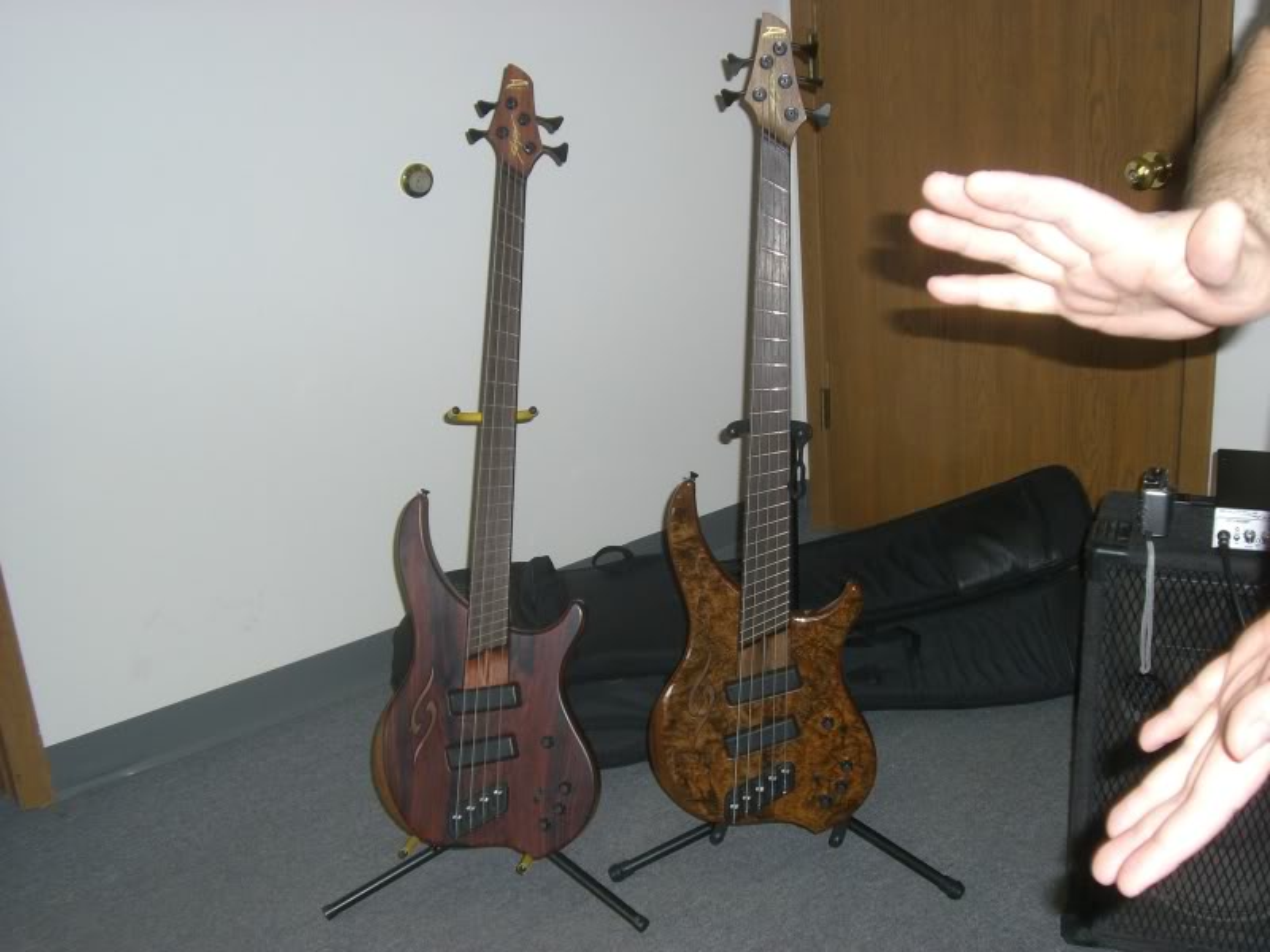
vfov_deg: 30.9
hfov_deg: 40.4
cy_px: 476
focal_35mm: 47
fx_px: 1724
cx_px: 635
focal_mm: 7.6
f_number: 3
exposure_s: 1/60
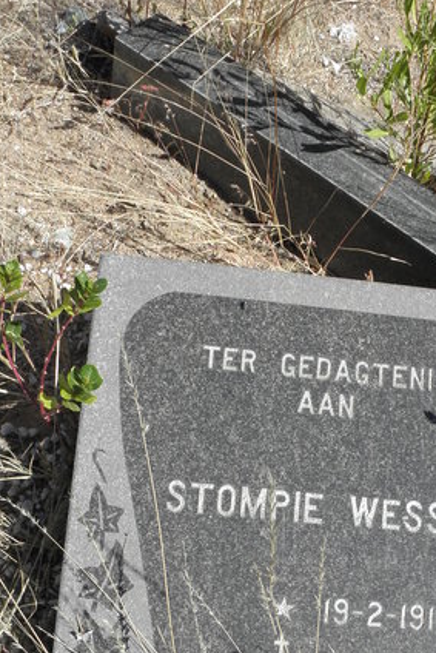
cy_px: 439
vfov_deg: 38.4
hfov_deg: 26.4
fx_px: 926
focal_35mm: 51
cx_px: 263
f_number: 5.6
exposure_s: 1/250
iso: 64
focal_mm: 4.6
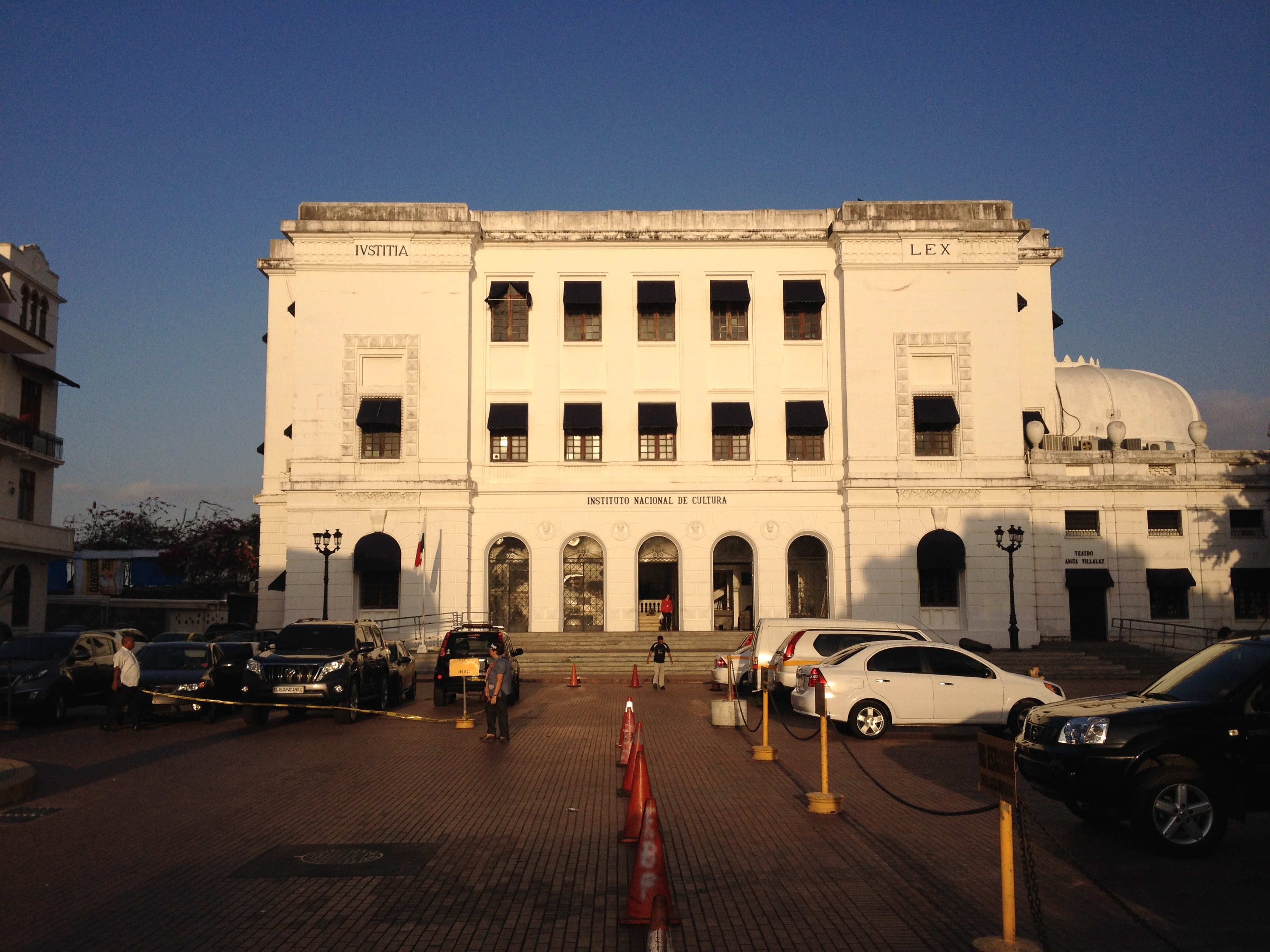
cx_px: 635
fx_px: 1284
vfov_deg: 40.7
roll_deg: +0.6
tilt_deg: +4.1
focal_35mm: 35
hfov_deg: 52.6
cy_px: 476
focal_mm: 4.28
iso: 50
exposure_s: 1/3247
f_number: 2.4
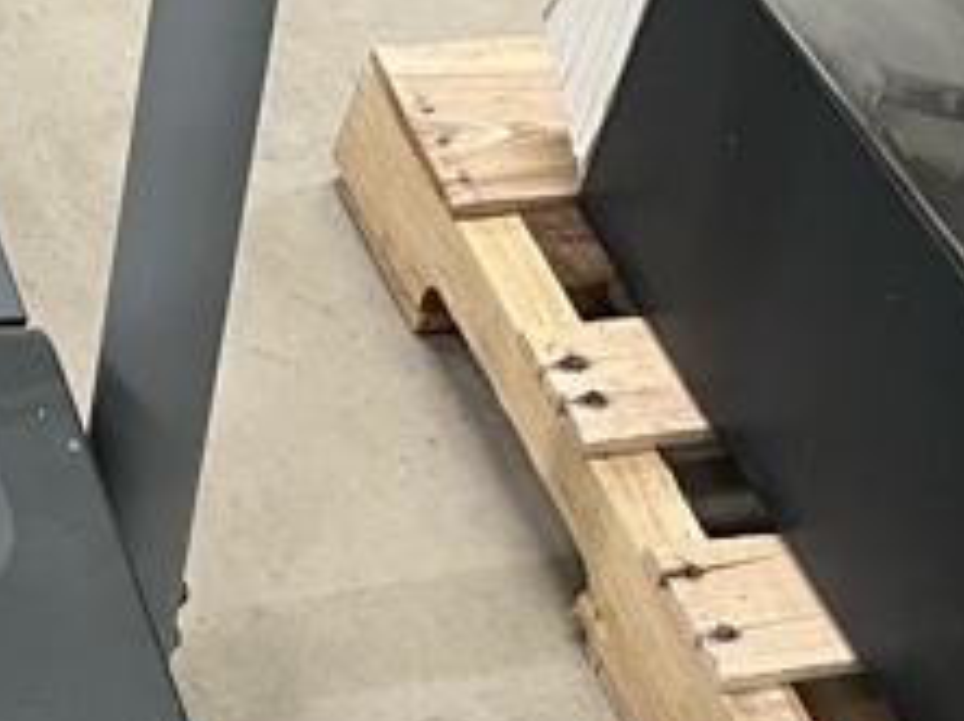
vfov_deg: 11.9
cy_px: -256
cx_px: -469
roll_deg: -5.6
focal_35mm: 120
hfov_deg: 15.2
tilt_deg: -37.5
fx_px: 3338
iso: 250
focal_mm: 5.1
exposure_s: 1/60
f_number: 1.6
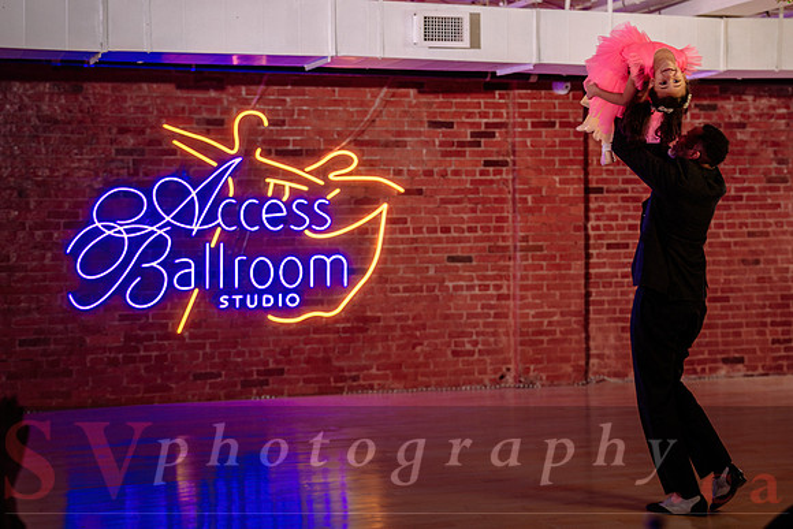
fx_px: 1417
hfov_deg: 31.2
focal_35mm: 64
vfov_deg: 21.1
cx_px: 479
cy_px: 205
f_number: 2
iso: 500
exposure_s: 1/250
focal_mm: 43
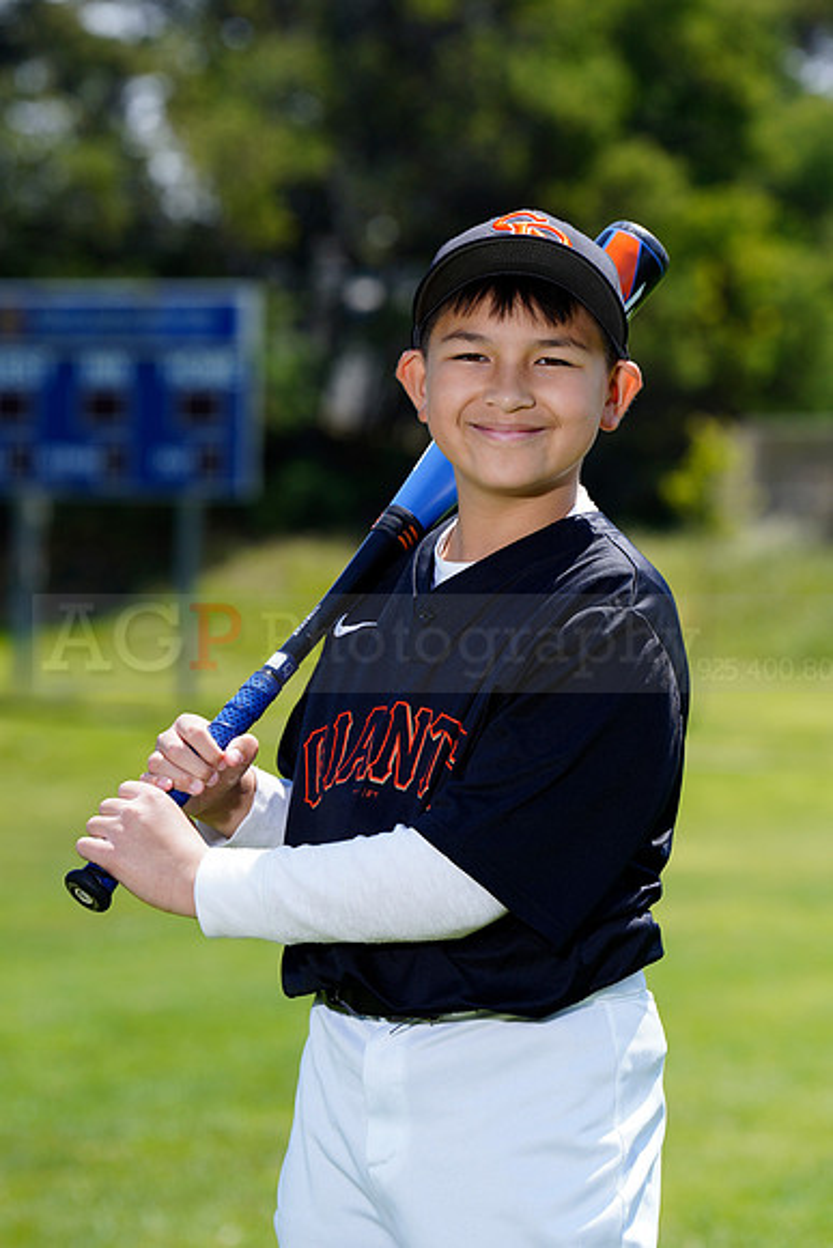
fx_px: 6070
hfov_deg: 7.9
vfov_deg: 11.7
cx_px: 416
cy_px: 624
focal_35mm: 175
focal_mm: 175
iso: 100
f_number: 6.3
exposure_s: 1/250
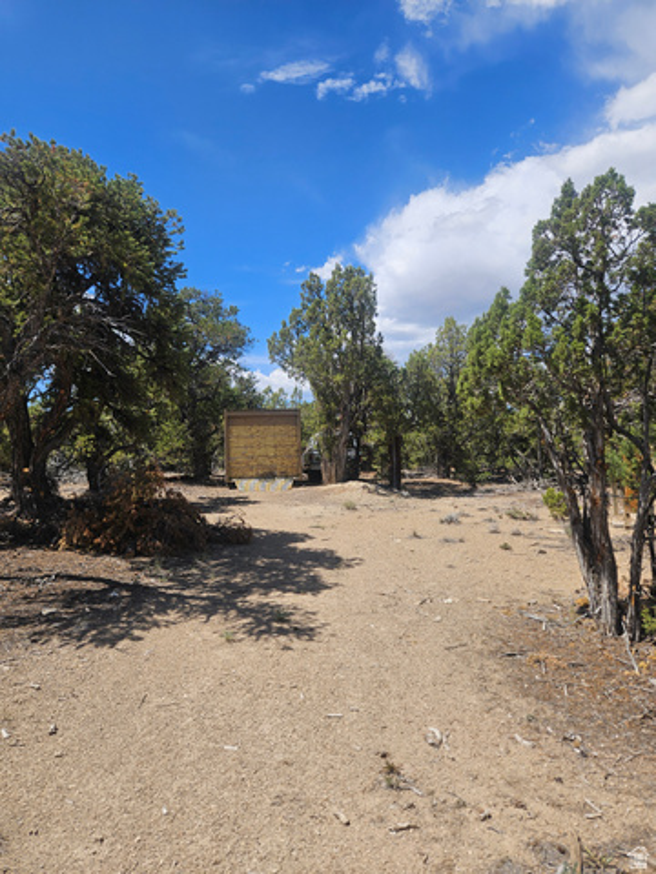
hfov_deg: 58.9
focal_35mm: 23
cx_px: 328
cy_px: 437
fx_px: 581
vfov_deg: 73.9
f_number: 1.8
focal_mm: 5.4
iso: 25
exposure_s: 1/2517
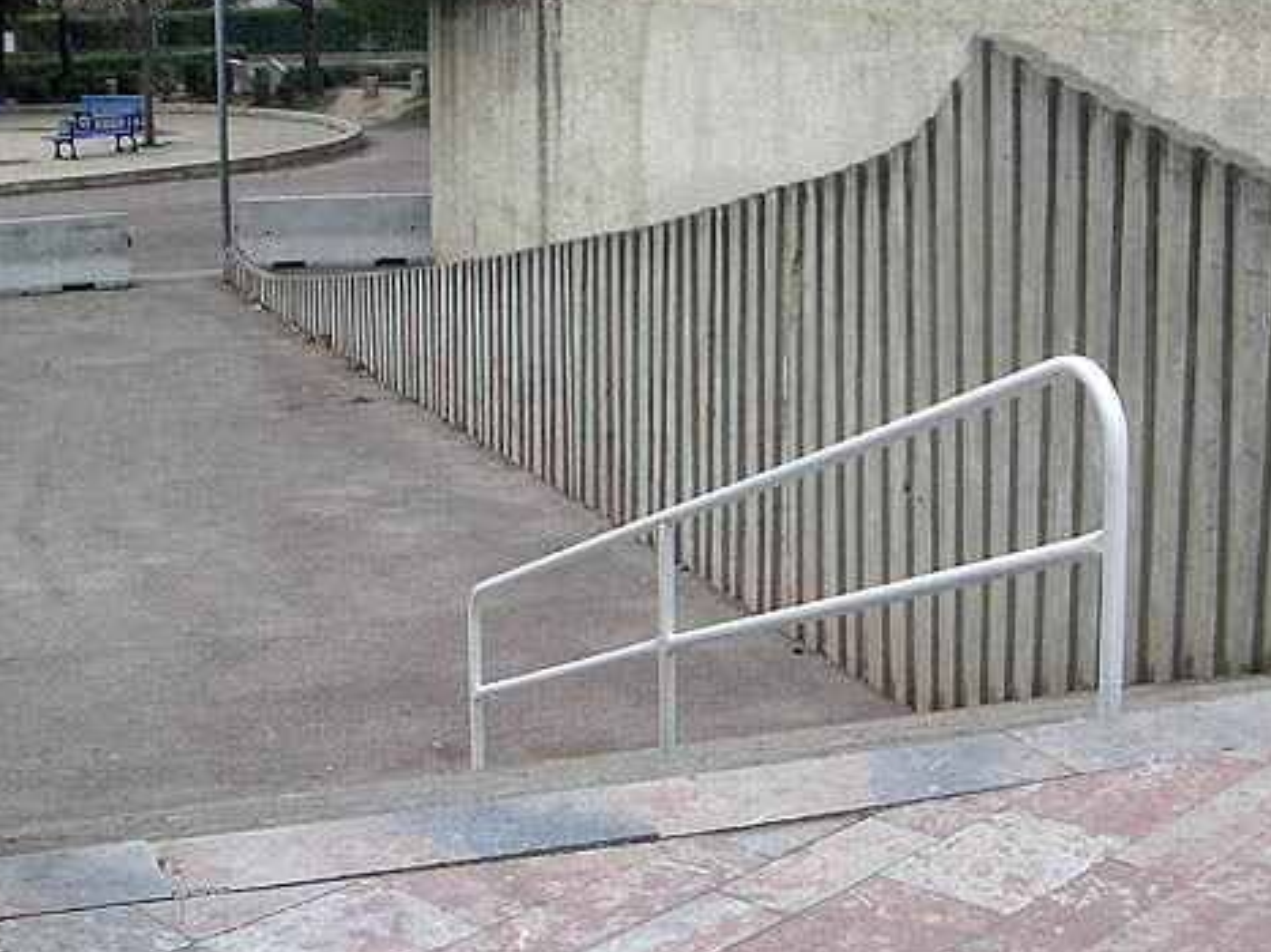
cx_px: 738
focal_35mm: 60
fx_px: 2202
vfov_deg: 24.4
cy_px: 432
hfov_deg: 32.1
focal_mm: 5.8
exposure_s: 1/320
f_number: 2.6
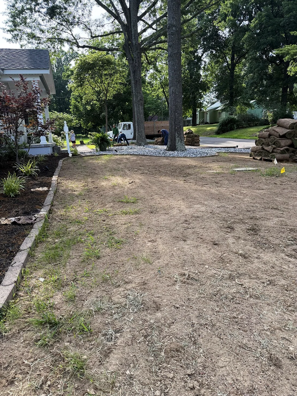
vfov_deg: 71.6
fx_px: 275
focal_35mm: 24
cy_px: 198
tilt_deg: -9.0
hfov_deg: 56.8
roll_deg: +4.6
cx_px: 148
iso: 100
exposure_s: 1/1192
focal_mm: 6.76
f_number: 1.78
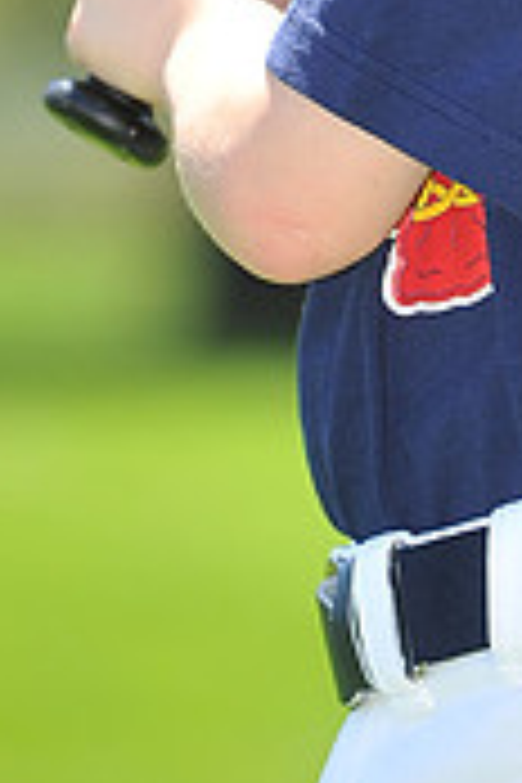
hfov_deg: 2.1
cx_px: 450
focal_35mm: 668
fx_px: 14528
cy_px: -472
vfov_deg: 3.1
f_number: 4.5
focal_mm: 200
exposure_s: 1/500
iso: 200
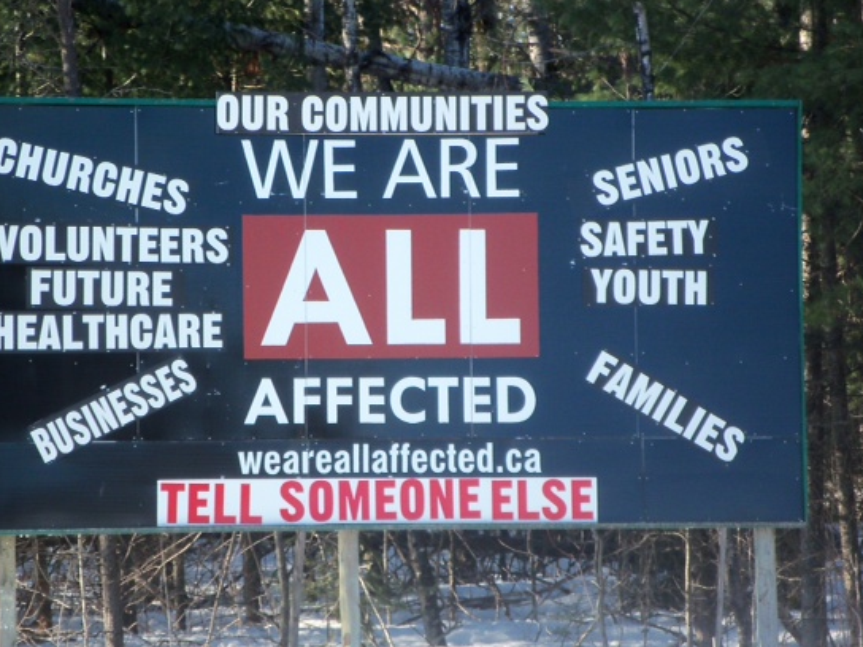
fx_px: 5136
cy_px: 327
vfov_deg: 7.2
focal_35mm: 206
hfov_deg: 9.6
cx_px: 405
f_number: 4.8
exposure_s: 1/160
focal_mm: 31.3
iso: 80
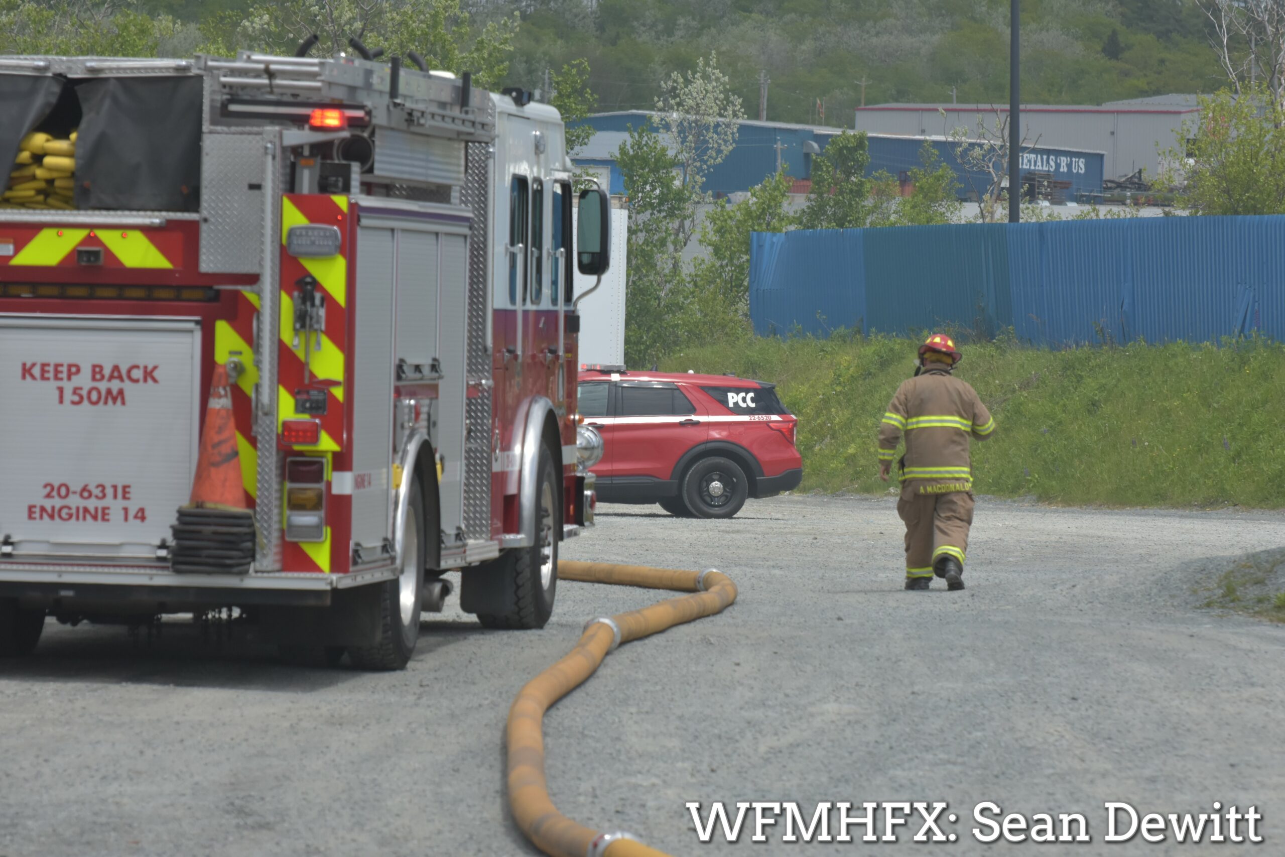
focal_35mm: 232
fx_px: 8299
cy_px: 428
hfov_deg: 8.9
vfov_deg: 5.9
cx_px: 642
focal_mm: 155
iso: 500
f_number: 6.3
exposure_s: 1/2500
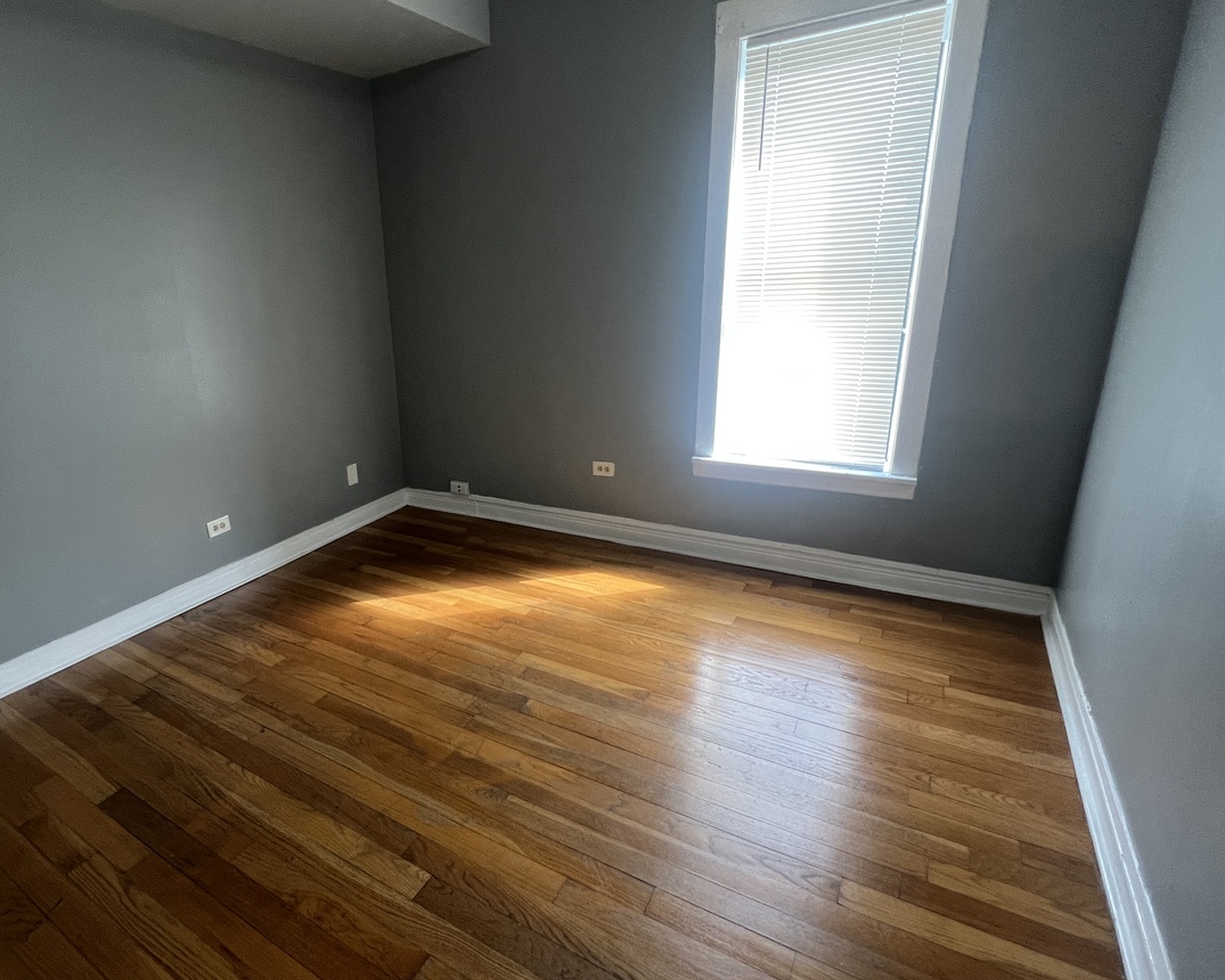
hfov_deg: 88.4
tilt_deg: -17.8
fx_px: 616
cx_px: 483
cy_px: 495
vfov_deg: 77.0
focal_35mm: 17
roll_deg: +3.0
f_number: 1.8
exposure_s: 1/60
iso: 125
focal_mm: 1.57
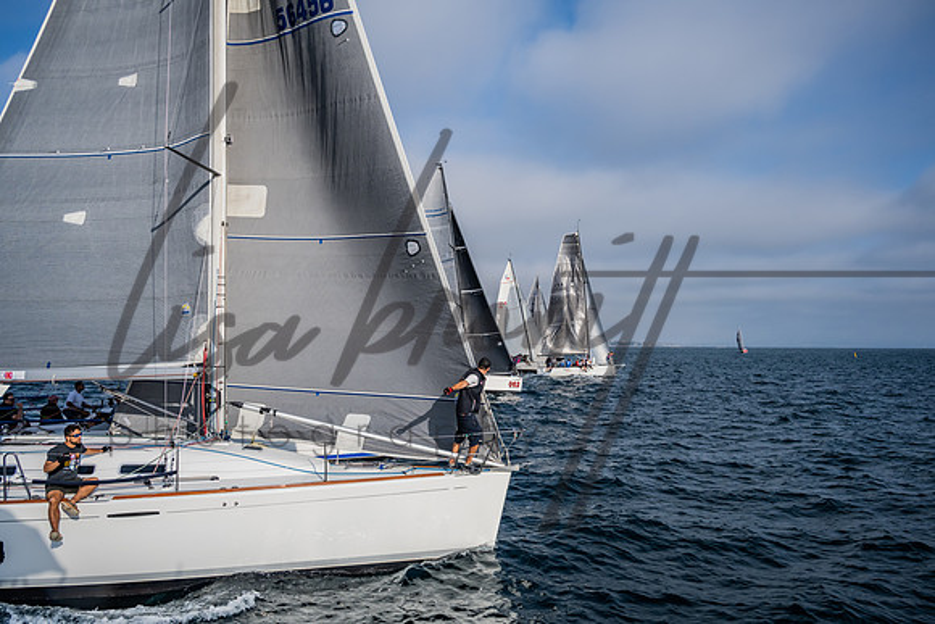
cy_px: 312
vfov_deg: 47.2
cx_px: 468
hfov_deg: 66.4
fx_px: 714
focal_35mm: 28
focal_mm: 27.5
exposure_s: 1/1250
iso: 400
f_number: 9
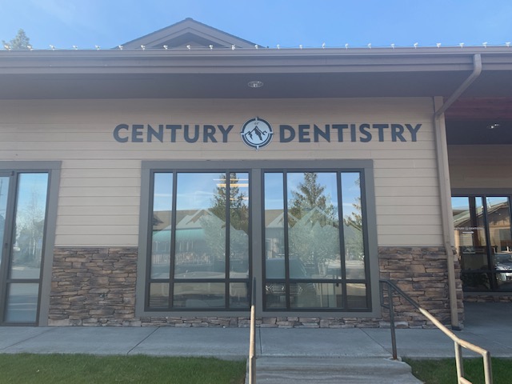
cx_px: 256
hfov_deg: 67.3
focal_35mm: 26
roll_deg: +0.3
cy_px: 192
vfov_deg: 53.1
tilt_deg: +6.9
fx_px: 385
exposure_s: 1/318
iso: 25
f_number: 1.8
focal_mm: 4.25
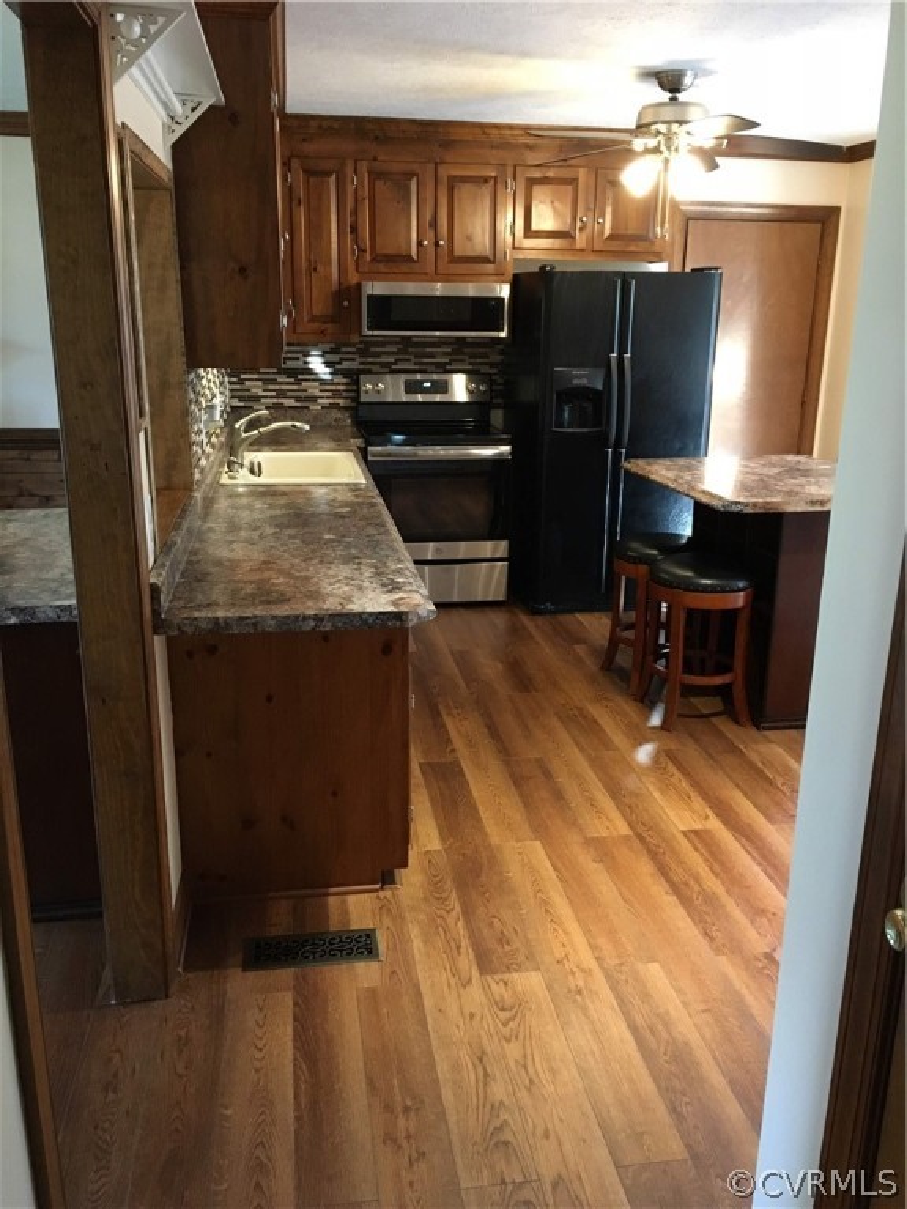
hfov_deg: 48.2
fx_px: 1013
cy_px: 604
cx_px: 454
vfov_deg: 61.7
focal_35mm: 29
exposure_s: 1/20
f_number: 2.2
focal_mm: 4.15
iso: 200
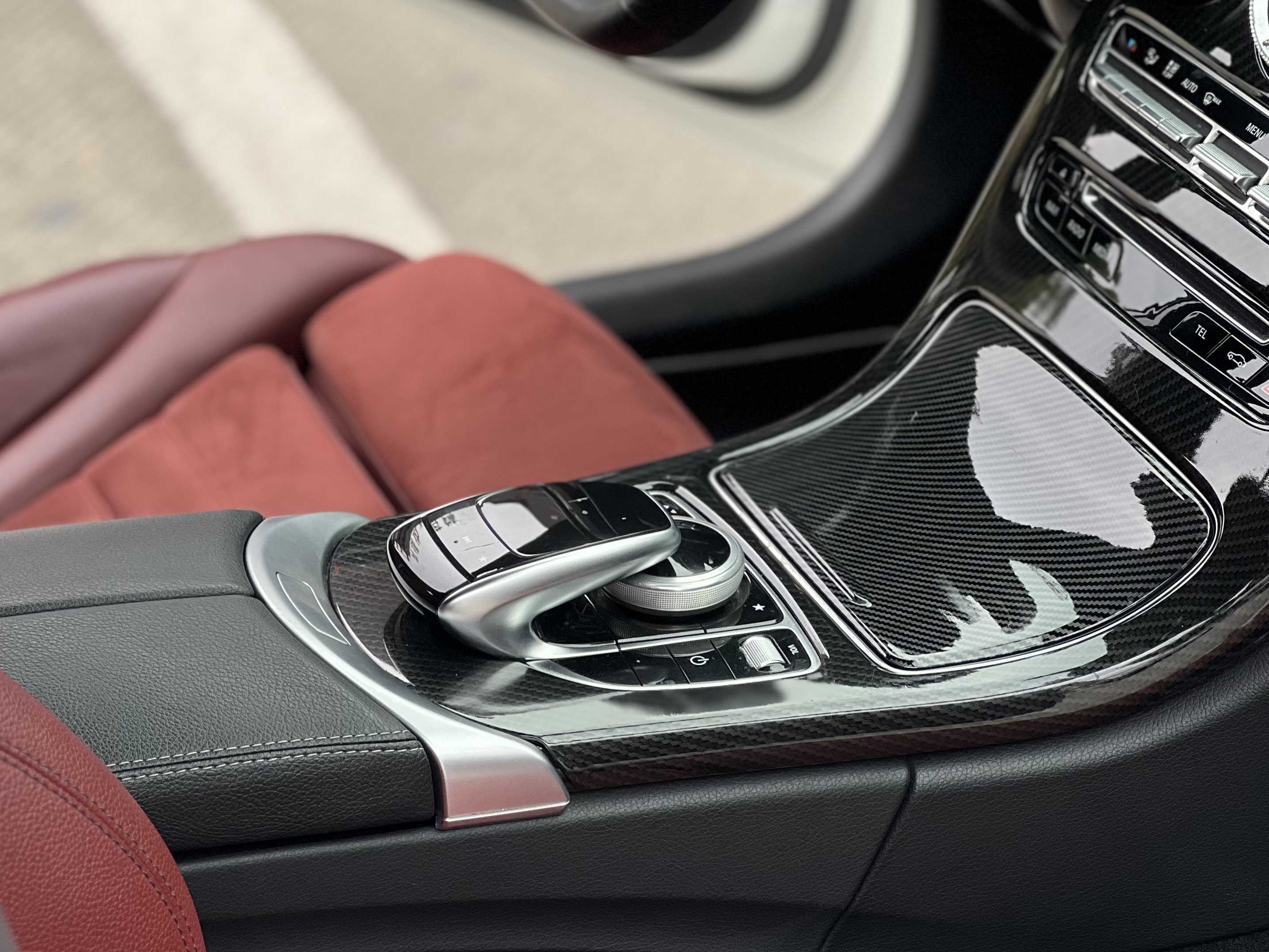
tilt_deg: -28.2
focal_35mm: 108
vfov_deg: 13.7
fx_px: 3959
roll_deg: +1.2
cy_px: 446
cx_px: 558
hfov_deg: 18.2
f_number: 2.8
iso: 50
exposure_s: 1/121
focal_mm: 9
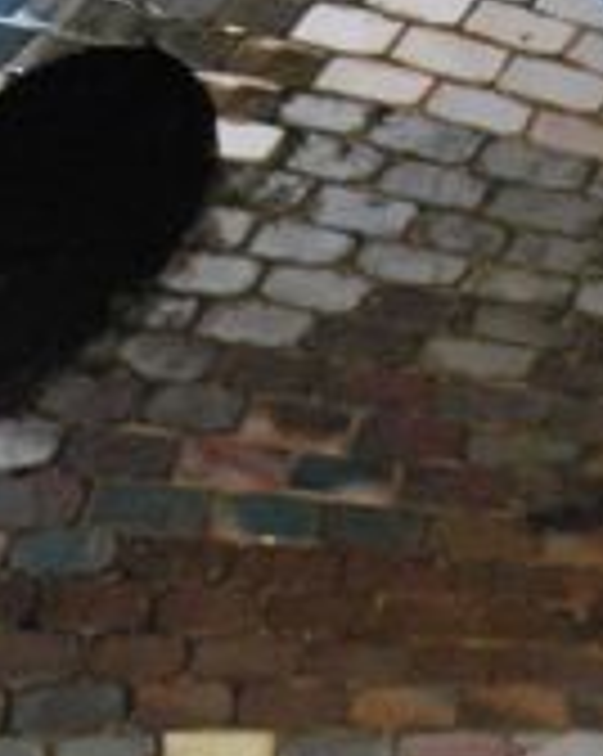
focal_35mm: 204
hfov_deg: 7.6
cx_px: 158
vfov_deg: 9.4
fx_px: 4559
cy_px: 850
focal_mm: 38
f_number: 5
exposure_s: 1/15
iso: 1600
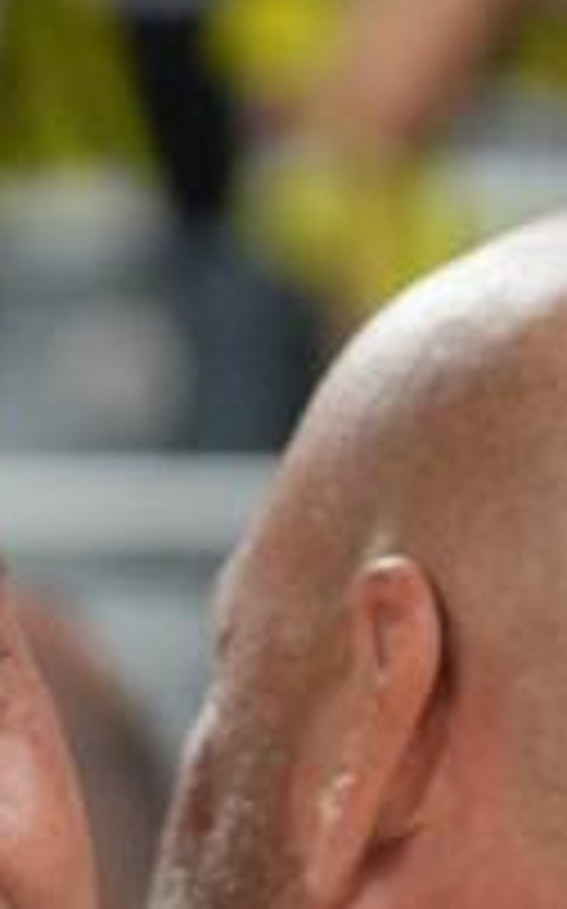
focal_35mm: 409
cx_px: -410
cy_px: 1130
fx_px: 10127
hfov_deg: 3.2
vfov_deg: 5.1
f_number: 3.2
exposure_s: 1/2000
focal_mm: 70
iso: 2500
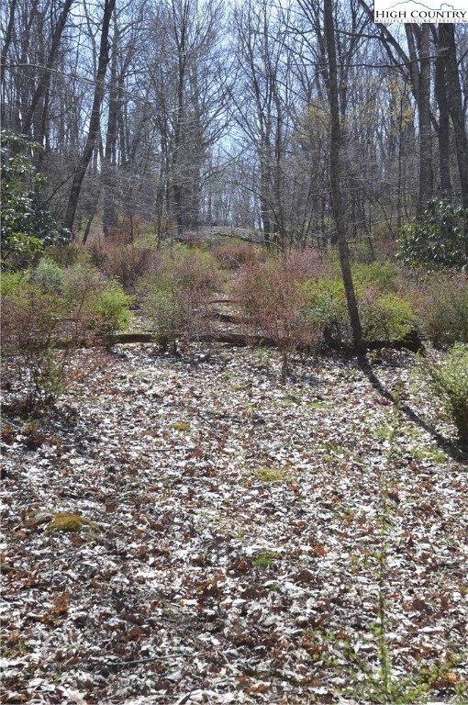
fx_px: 1026
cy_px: 352
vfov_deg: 37.9
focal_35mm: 52
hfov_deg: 25.7
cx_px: 234
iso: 100
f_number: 6.3
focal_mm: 35
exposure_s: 1/160
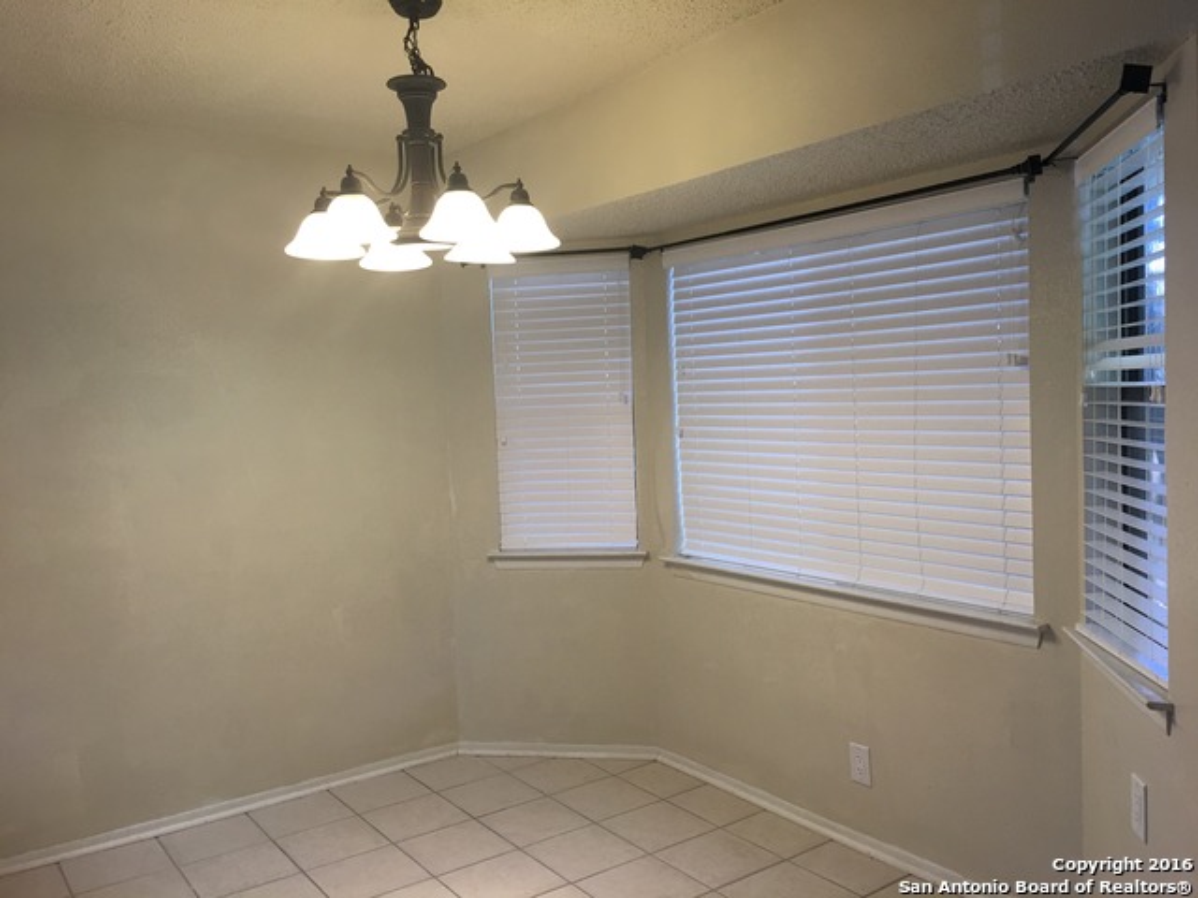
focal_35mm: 29
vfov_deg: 48.2
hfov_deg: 61.7
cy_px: 449
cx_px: 599
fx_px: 1004
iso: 32
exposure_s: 1/30
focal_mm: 4.15
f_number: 2.2
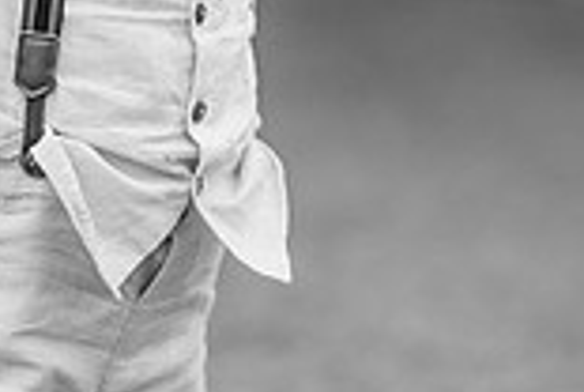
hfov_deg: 8.4
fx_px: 3998
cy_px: -8
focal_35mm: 246
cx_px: 273
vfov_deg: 5.6
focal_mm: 85
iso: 100
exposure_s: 1/320
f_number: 2
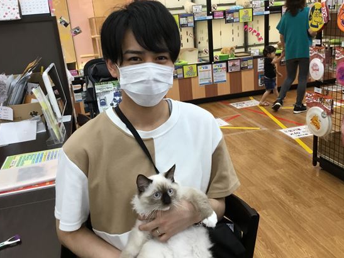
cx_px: 180
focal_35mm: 34
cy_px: 120
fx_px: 338
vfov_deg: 41.8
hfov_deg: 53.9
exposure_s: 1/33
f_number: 2.4
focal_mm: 3.3
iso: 50
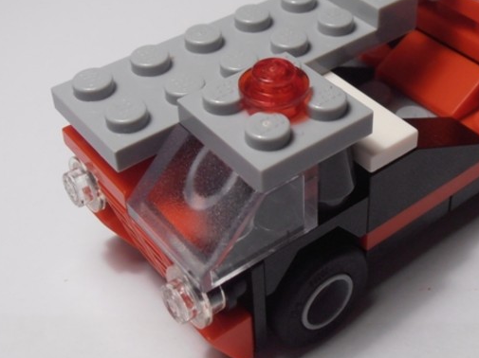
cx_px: 322
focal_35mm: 66
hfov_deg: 29.2
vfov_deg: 22.1
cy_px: 96
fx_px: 913
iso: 100
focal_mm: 6.61
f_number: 3.9
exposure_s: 1/60
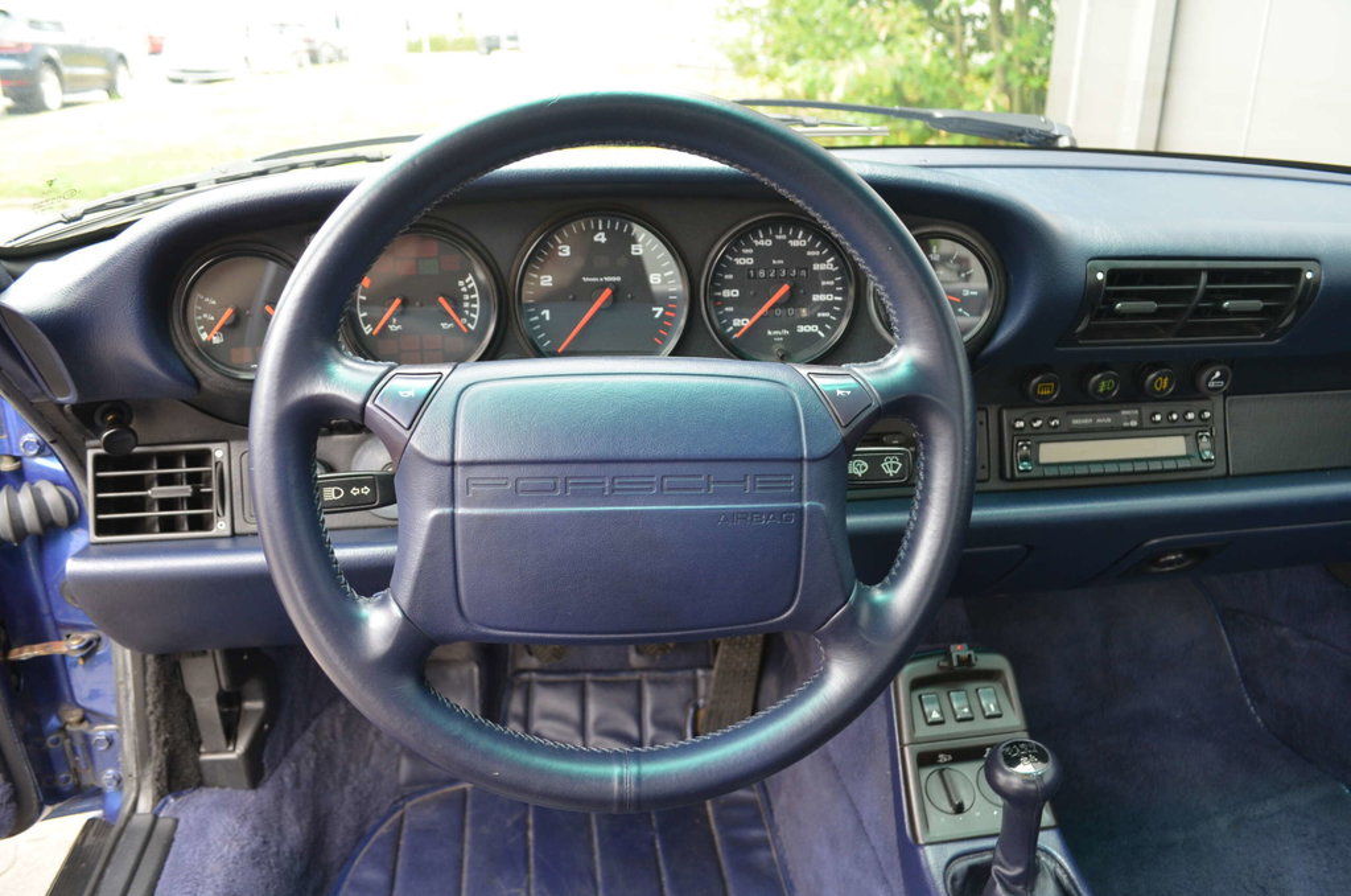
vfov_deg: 47.8
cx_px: 676
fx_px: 1011
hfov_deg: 67.5
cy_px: 448
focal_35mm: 27
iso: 500
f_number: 4
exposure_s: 1/60
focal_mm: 18
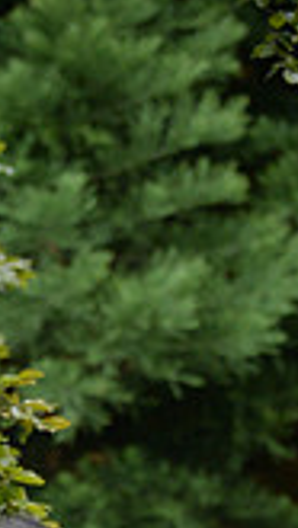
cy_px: 848
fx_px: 20674
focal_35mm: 1474
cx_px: -131
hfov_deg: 0.8
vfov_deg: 1.5
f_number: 5.6
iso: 2000
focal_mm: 400
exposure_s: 1/1000
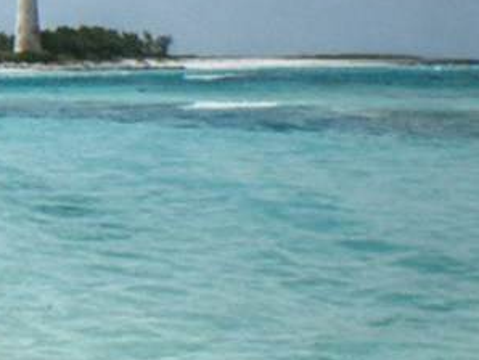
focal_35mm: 129
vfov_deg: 11.3
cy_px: 415
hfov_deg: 14.0
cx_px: -296
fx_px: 1786
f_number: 11
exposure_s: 1/125
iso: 100
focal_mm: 40
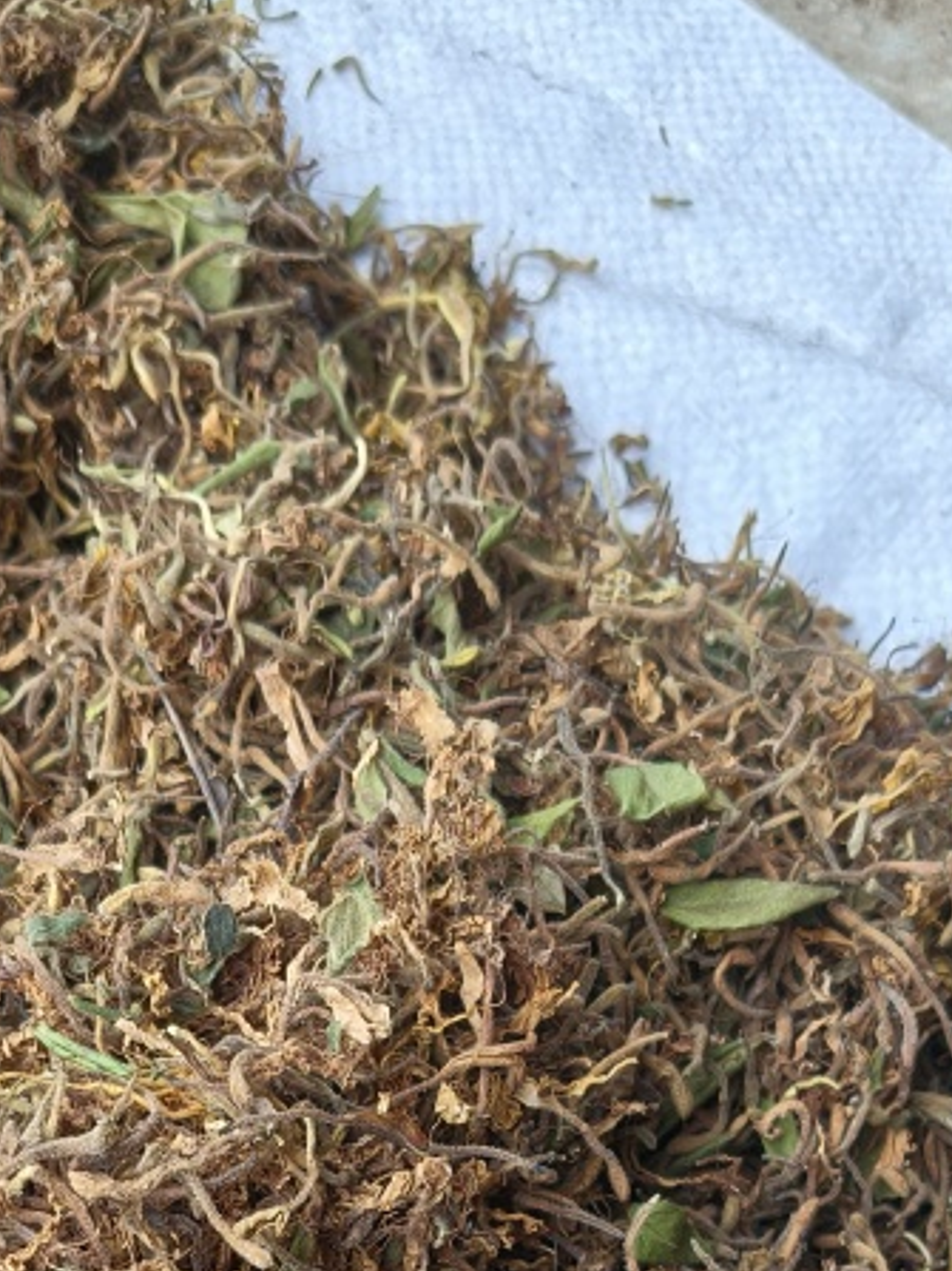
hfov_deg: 23.5
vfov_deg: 27.7
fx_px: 2275
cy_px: 1497
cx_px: 307
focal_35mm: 62
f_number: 1.8
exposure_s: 1/100
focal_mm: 4.84
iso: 80
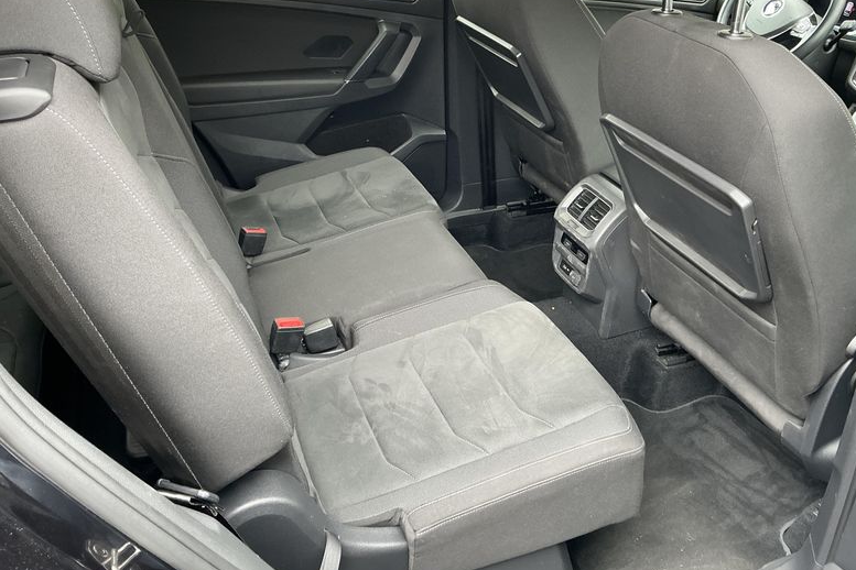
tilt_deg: -30.5
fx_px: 713
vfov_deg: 43.6
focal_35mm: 30
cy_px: 264
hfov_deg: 61.9
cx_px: 440
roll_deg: -0.8
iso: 80
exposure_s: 1/60
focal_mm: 3
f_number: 1.8
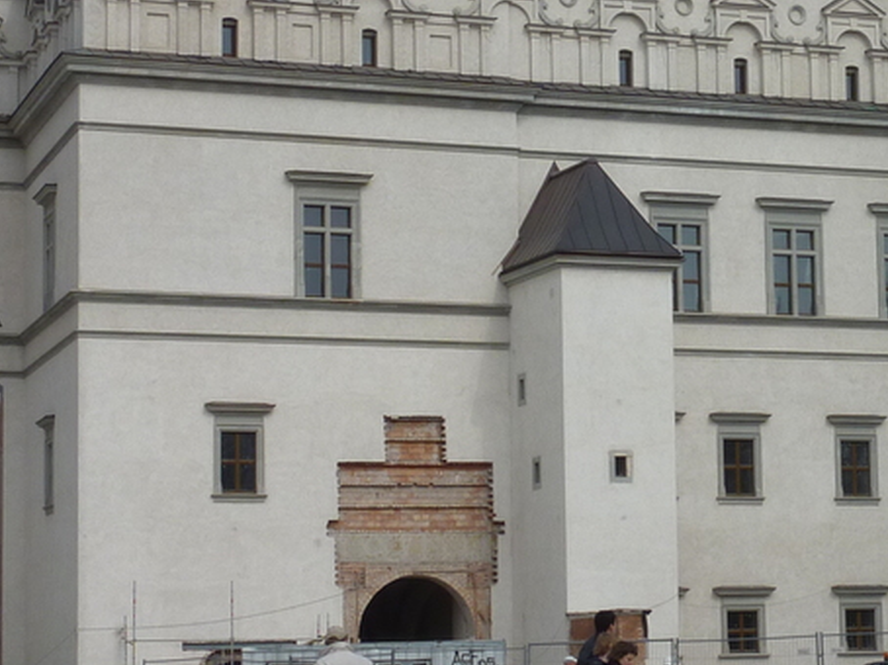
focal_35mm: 119
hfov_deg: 16.3
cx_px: 829
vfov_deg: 12.4
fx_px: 3051
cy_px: 315
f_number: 5.6
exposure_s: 1/500
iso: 80
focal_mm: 7.3
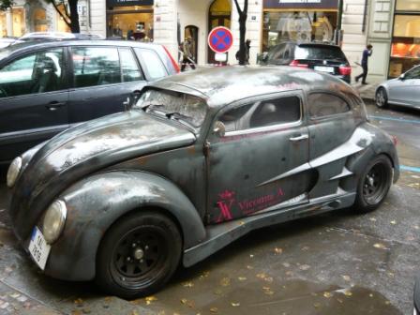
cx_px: 210
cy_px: 158
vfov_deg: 42.9
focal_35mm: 33
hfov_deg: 55.4
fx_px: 400
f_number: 2.8
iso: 200
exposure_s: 1/30
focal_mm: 5.5
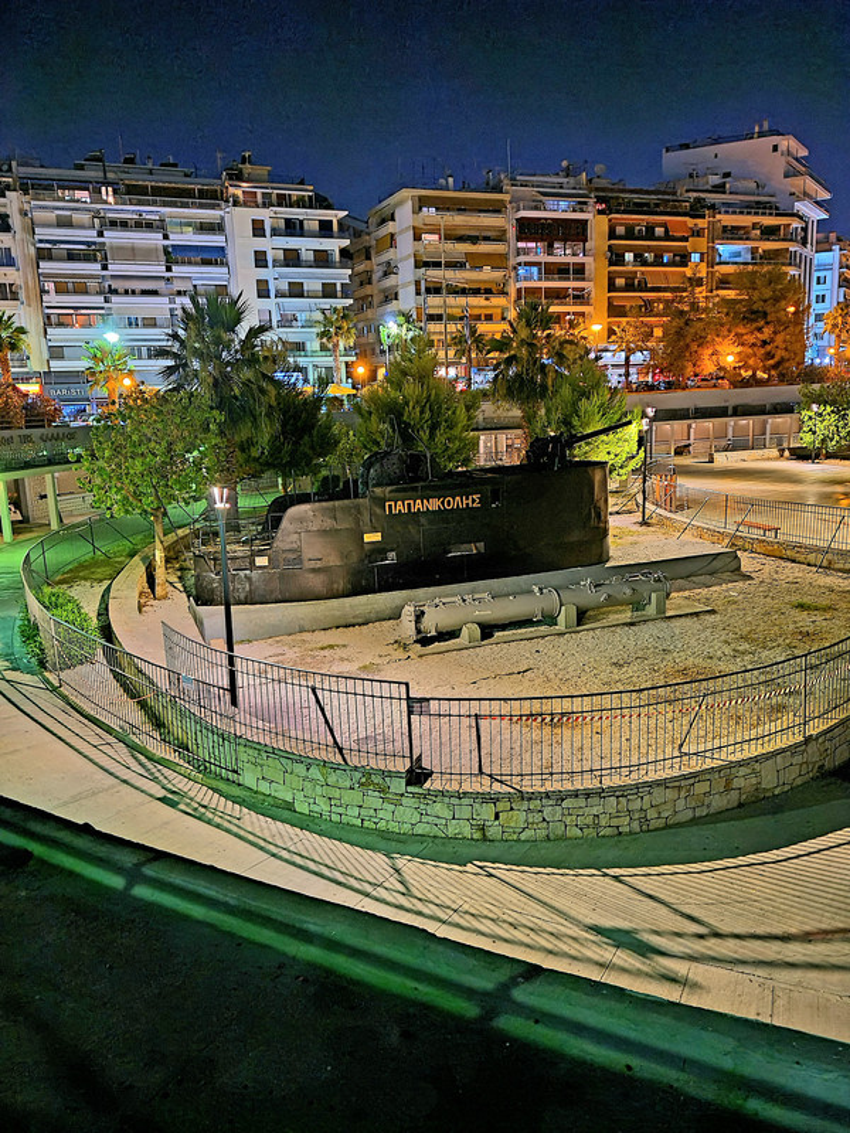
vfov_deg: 67.3
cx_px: 425
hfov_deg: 53.1
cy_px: 566
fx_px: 851
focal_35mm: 26
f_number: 1.8
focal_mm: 5.4
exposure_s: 1/14
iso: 400
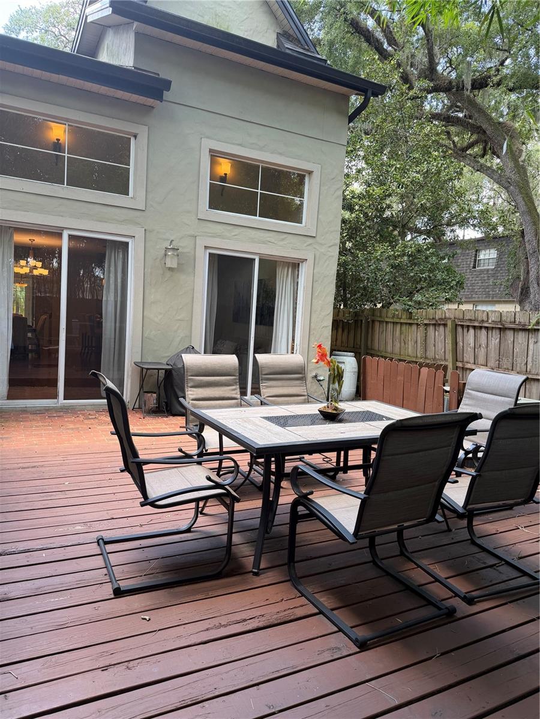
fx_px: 499
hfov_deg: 56.8
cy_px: 360
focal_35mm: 24
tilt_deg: -4.8
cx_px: 270
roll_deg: -3.4
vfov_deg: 71.6
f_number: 1.78
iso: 64
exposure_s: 1/121
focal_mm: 6.76
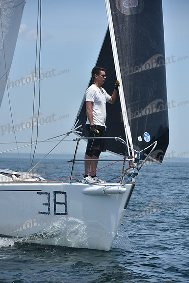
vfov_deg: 10.3
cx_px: 94
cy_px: 142
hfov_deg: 6.9
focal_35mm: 200
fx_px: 1574
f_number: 8
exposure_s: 1/1250
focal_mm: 200
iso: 320
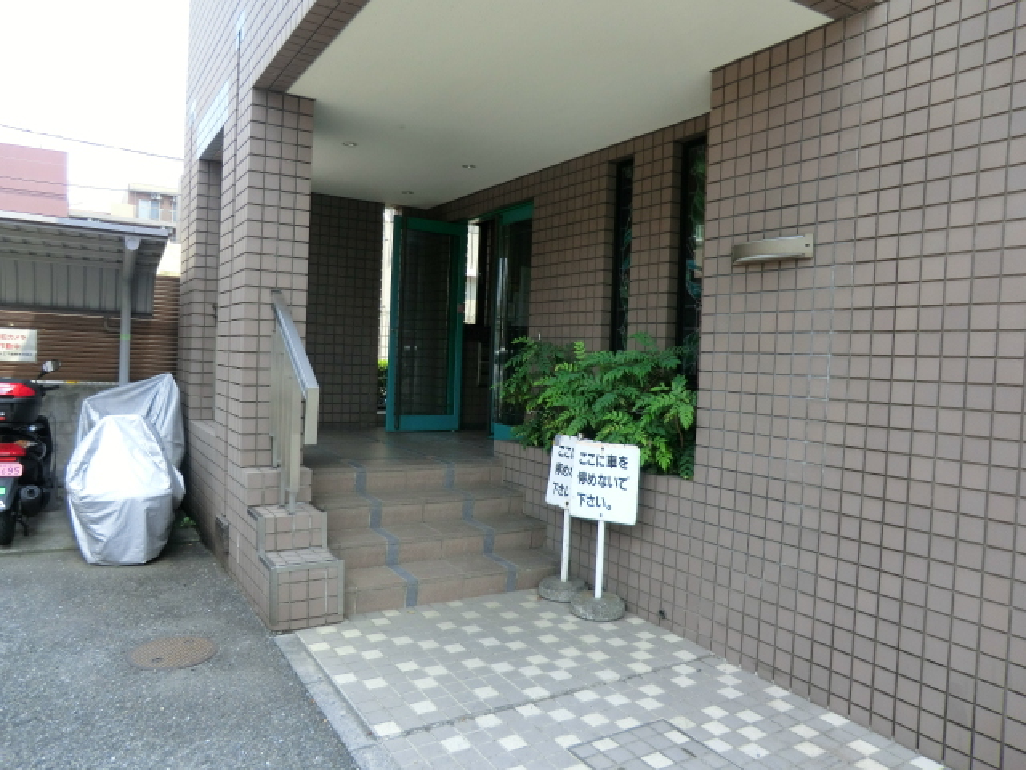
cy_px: 385
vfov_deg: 56.8
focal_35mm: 24
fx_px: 711
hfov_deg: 71.6
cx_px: 513
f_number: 3.2
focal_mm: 4.3
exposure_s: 1/200
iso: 80
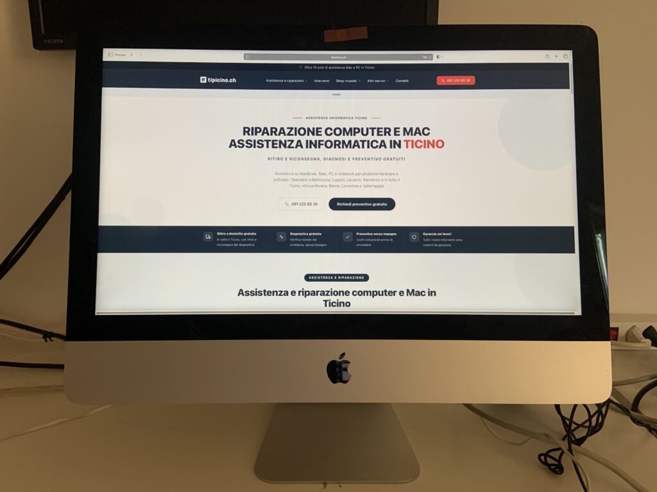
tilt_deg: -12.4
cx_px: 328
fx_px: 493
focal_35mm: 26
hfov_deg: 67.3
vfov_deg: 53.1
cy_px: 246
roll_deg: +0.2
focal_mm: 4.25
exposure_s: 1/60
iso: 125
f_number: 1.8
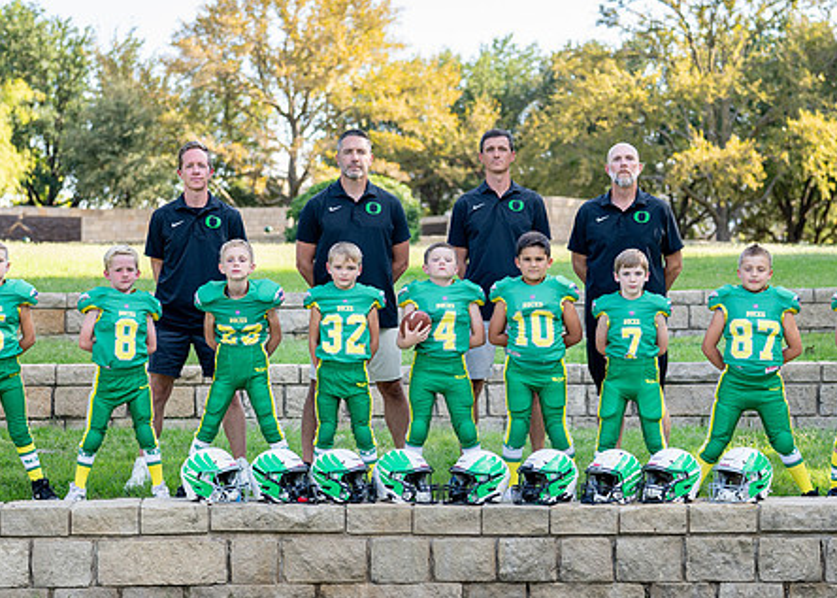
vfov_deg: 16.8
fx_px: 2020
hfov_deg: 23.4
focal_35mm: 85
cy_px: 335
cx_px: 438
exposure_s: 1/500
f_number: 2.2
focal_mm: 50
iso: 125
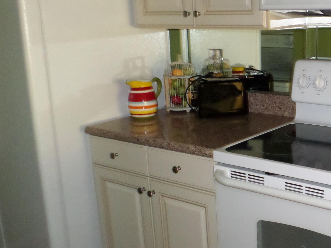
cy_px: 135
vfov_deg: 32.2
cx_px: 279
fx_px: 430
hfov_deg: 39.9
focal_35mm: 45
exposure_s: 1/10
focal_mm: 4.5
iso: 400
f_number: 2.5
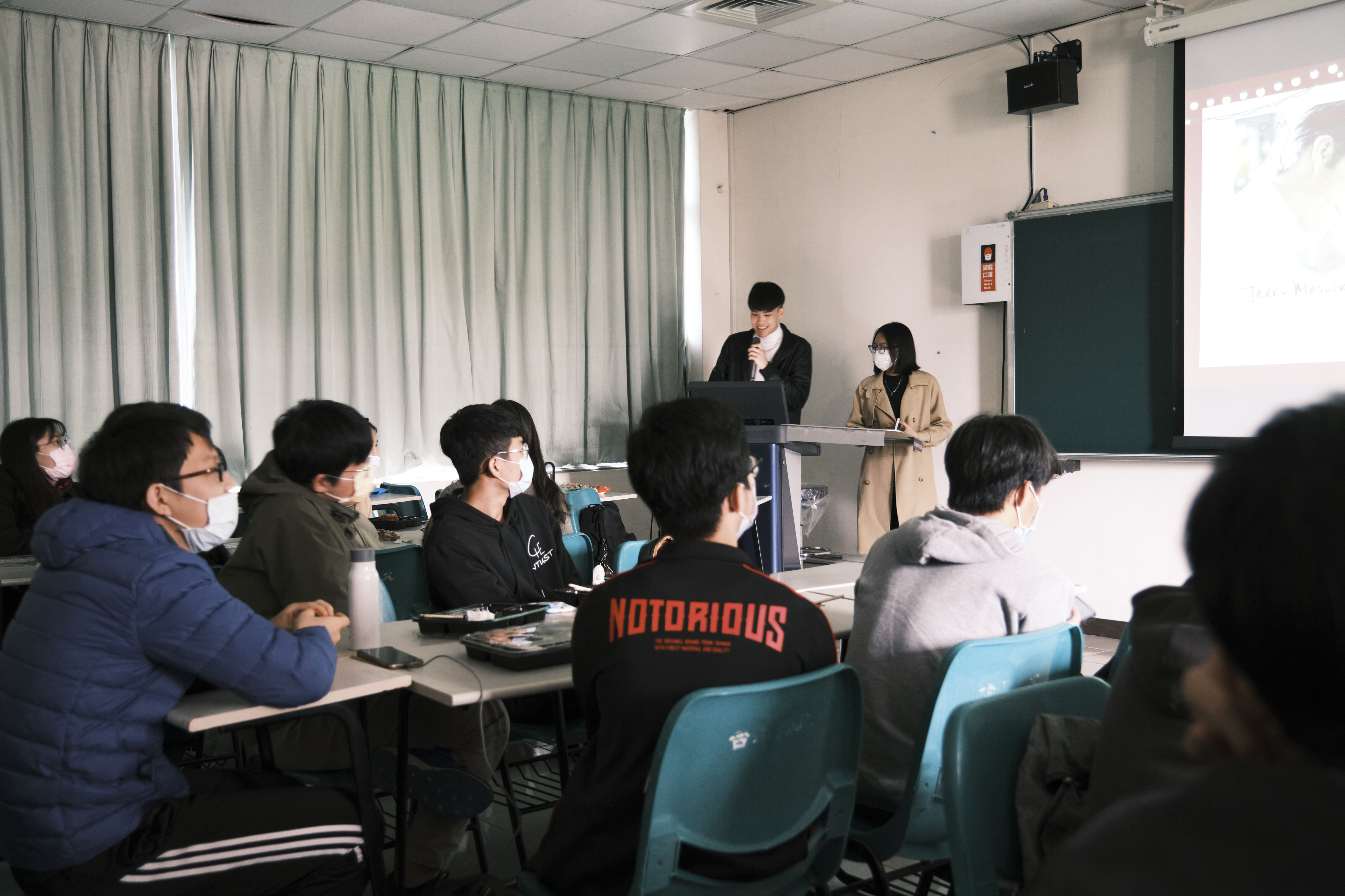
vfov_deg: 37.8
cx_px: 672
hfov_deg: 54.4
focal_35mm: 35
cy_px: 448
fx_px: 1307
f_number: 2.8
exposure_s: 1/15
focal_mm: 23.4
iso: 1000
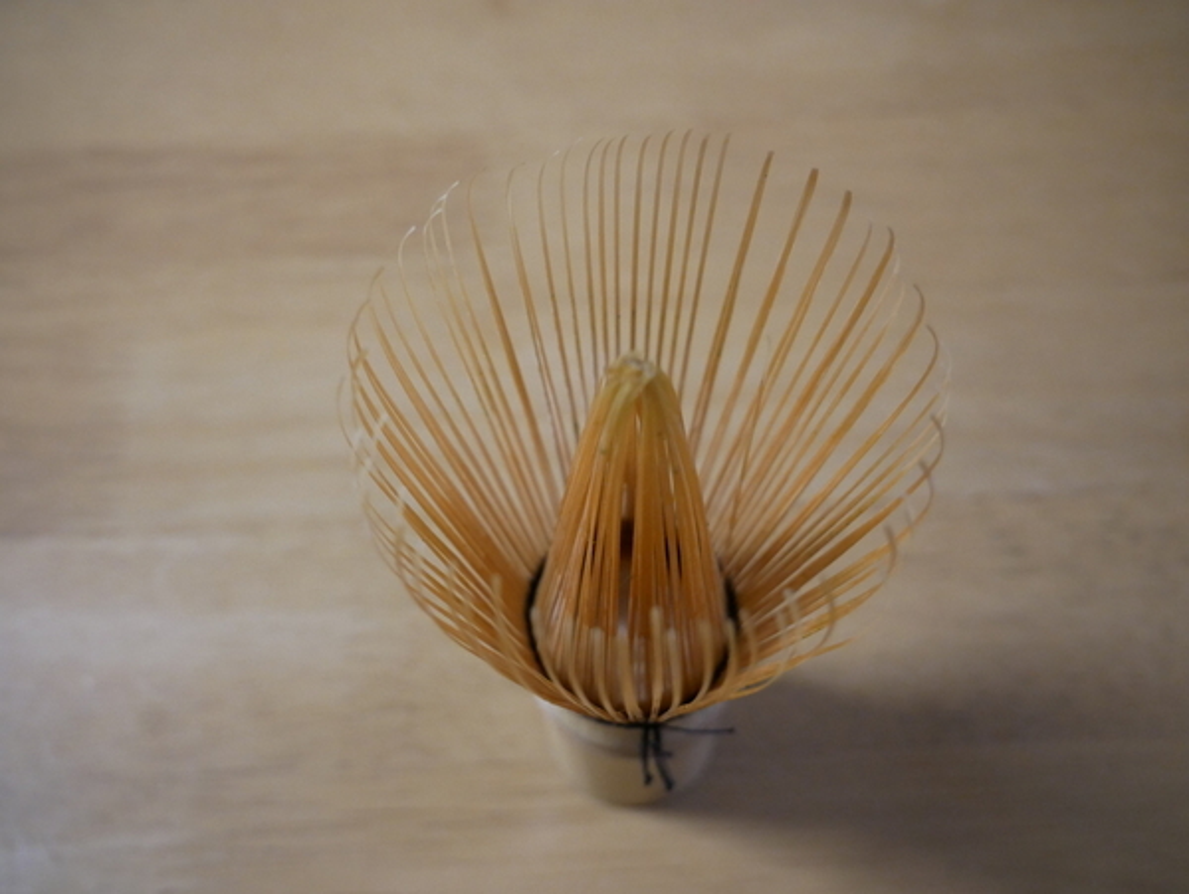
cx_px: 594
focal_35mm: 44
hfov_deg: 42.9
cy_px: 447
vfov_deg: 32.9
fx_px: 1513
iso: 2000
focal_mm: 22
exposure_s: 1/60
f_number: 4.2
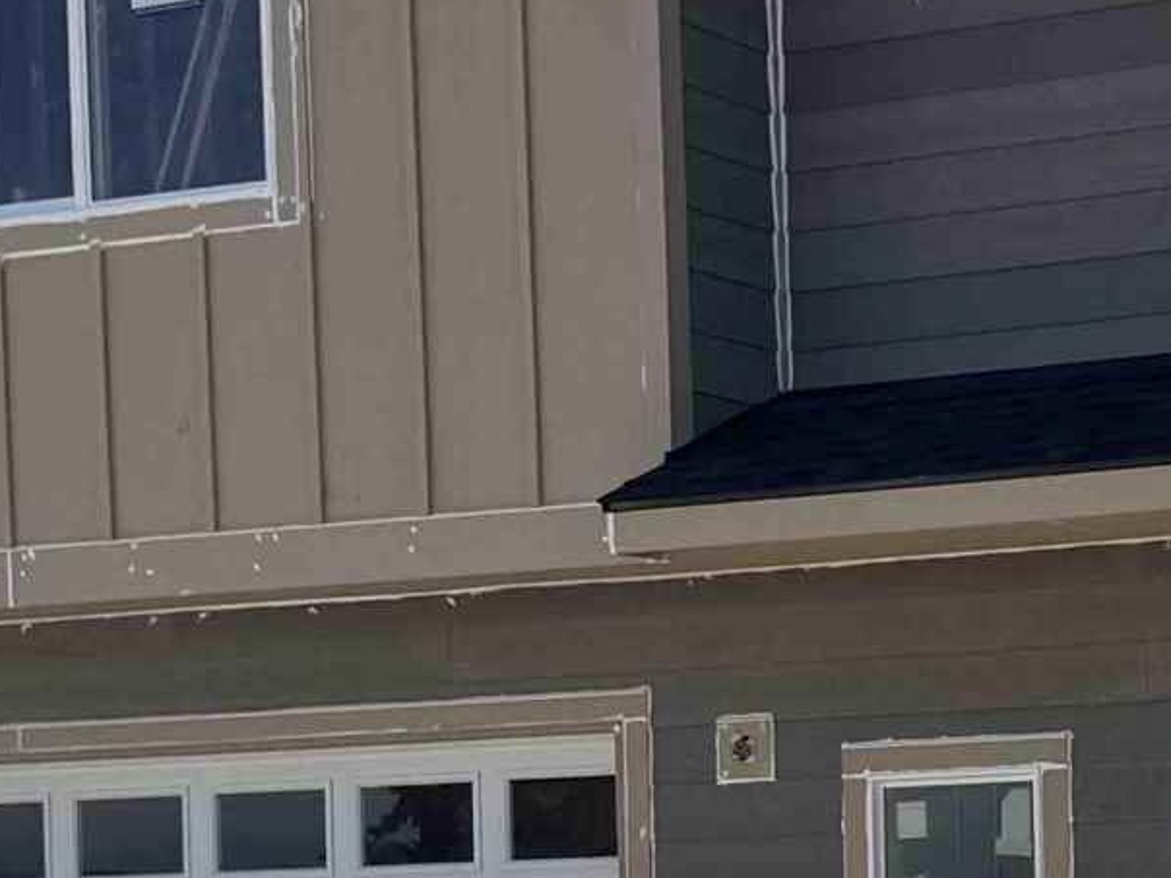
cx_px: 1229
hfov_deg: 15.8
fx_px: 4127
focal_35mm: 122
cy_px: 1126
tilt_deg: -2.6
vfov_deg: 11.8
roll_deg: +1.5
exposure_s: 1/3597
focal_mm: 6.76
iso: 80
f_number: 1.78
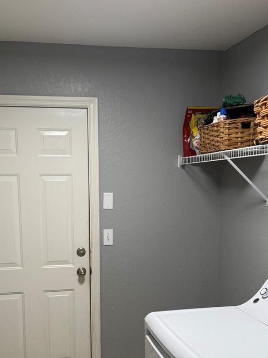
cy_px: 243
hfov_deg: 34.2
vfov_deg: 44.1
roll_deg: +0.1
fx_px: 434
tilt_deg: -7.9
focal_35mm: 42
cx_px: 102
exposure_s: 1/60
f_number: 1.78
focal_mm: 6.76
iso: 100
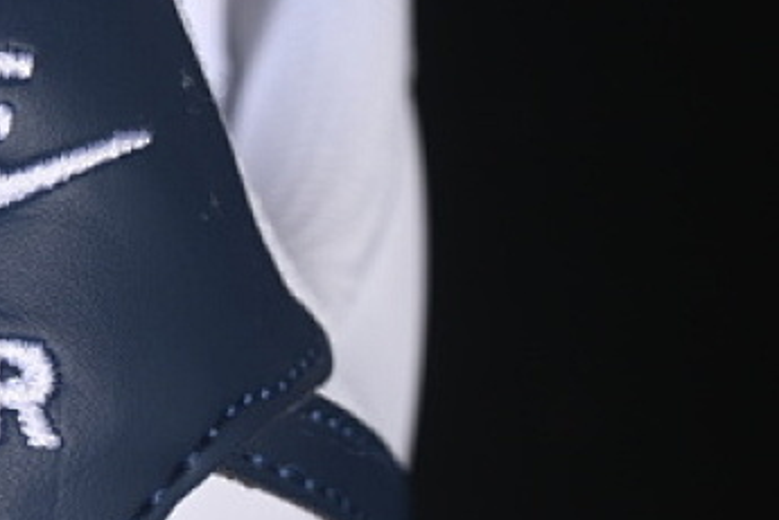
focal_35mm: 235
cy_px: 762
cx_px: -235
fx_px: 5085
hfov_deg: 8.6
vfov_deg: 5.8
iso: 160
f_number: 7.1
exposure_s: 1/80
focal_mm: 50
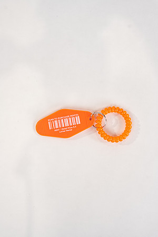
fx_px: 329
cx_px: 79
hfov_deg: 27.0
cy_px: 118
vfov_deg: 39.6
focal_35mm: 50
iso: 200
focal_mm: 50
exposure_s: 1/125
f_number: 5.6
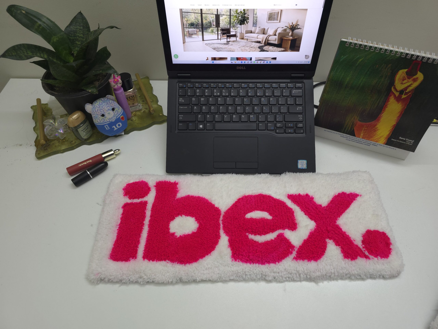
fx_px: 291
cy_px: 164
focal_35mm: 23
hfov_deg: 73.9
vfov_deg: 58.9
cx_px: 219
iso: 200
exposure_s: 1/60
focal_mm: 6.3
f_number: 1.7
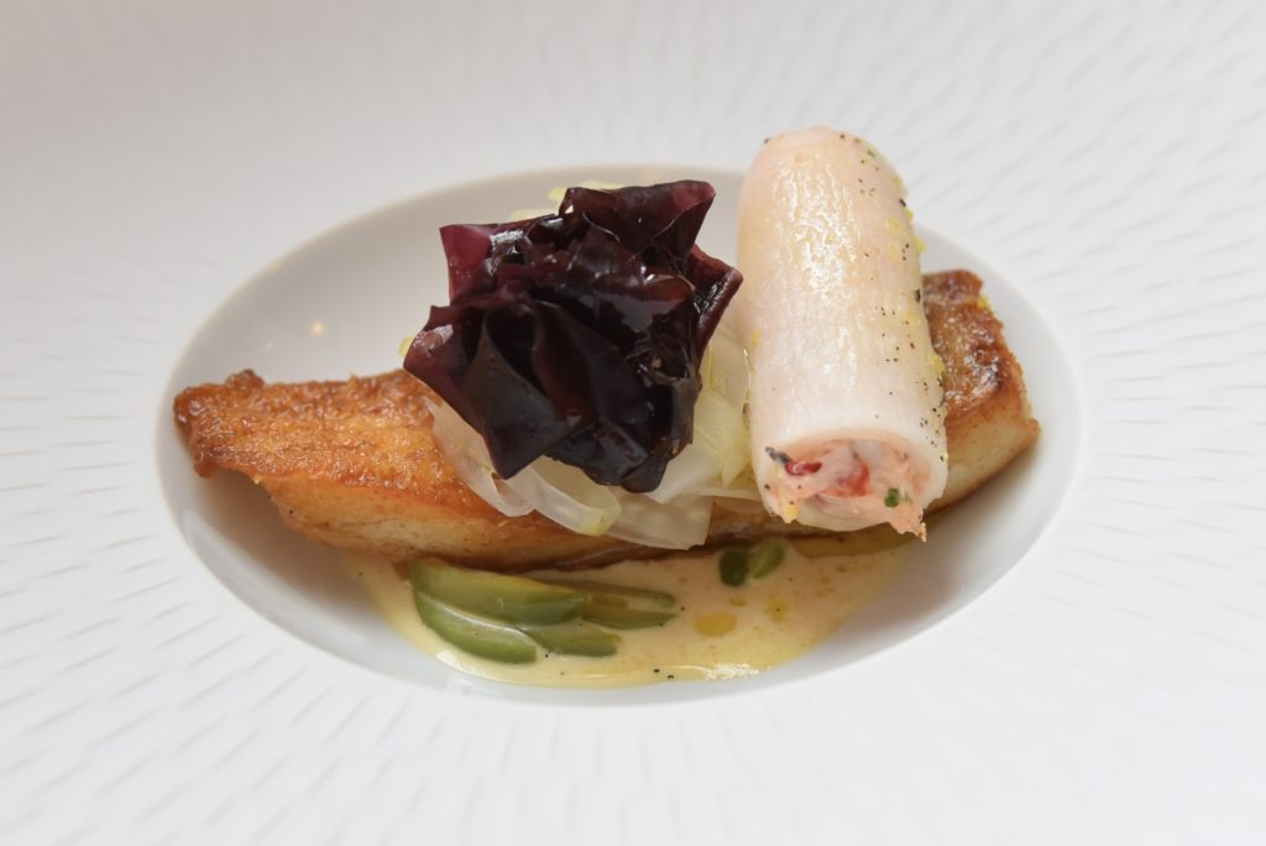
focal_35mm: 40
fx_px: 1407
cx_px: 633
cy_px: 423
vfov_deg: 33.4
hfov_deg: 48.4
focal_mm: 40
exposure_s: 1/125
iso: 800
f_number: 4.5
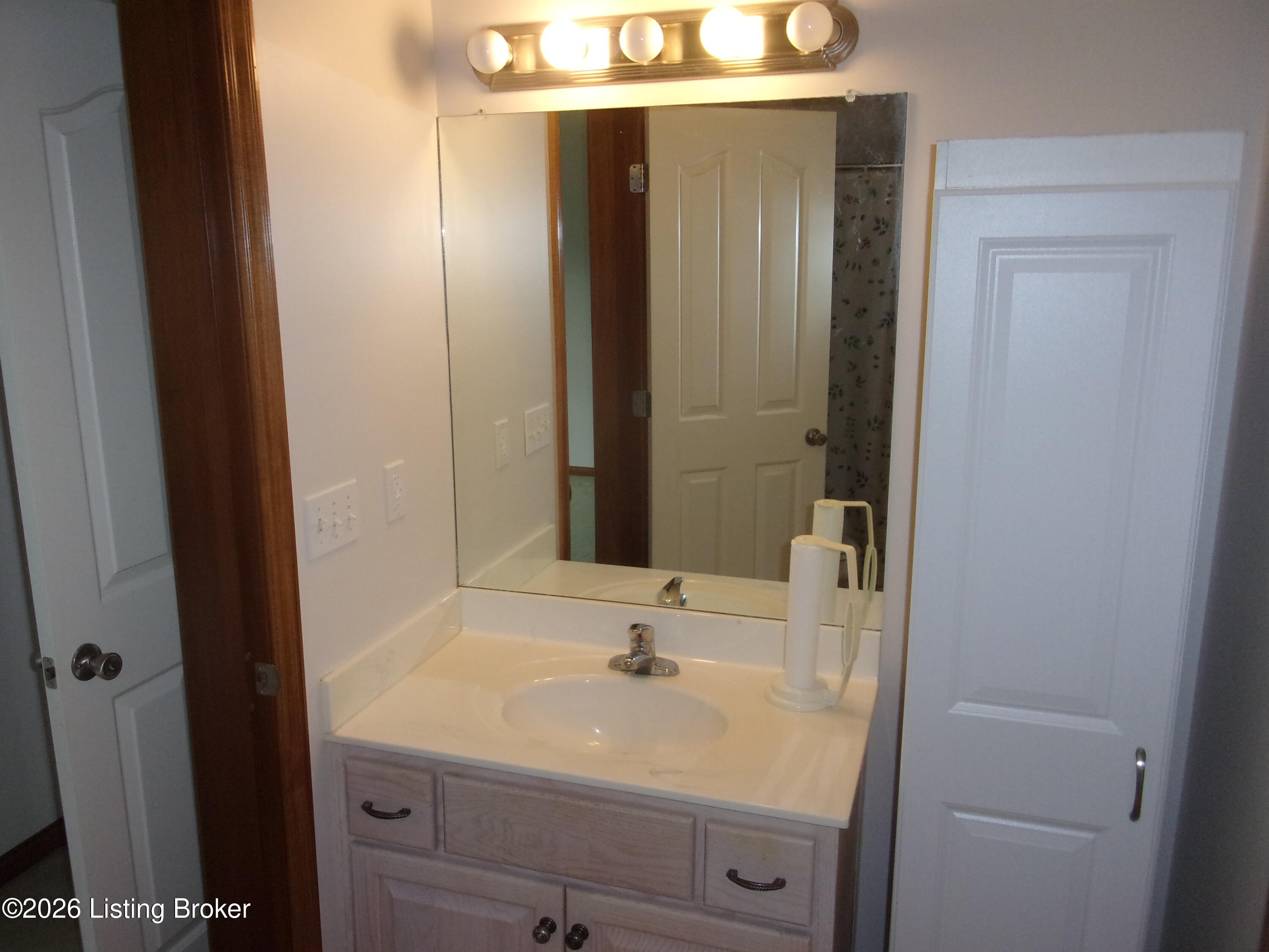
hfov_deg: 63.4
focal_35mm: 28
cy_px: 476
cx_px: 634
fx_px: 1026
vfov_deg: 49.7
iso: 200
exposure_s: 1/34
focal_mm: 5.1
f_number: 3.9
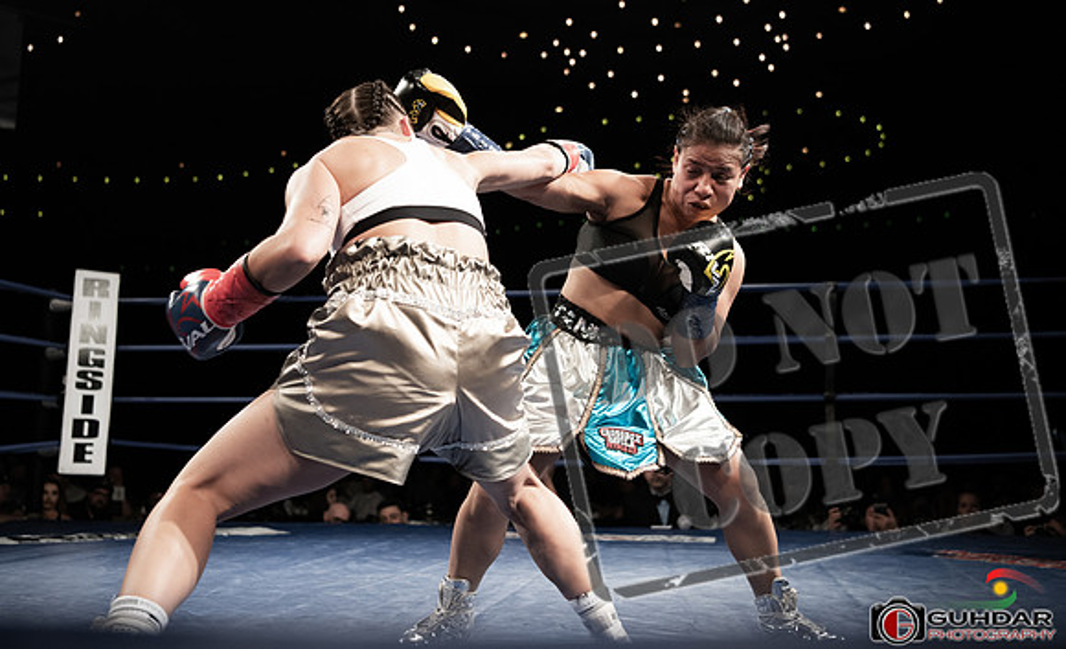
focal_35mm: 41
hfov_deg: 49.0
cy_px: 259
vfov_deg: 31.0
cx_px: 482
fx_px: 1168
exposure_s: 1/1250
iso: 1600
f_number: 2.8
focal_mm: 36
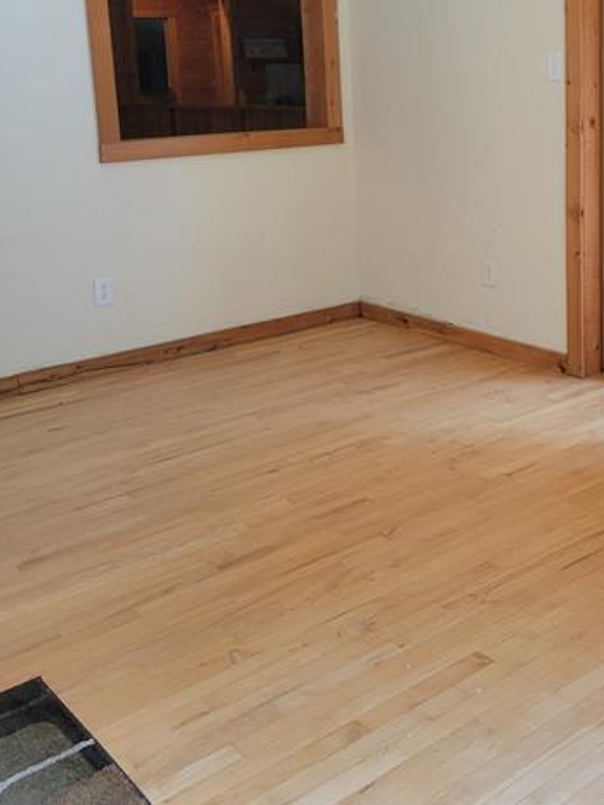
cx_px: 488
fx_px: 1000
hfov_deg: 32.6
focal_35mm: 43
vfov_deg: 43.1
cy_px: 252
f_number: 1.8
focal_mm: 5.4
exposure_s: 1/120
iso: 125
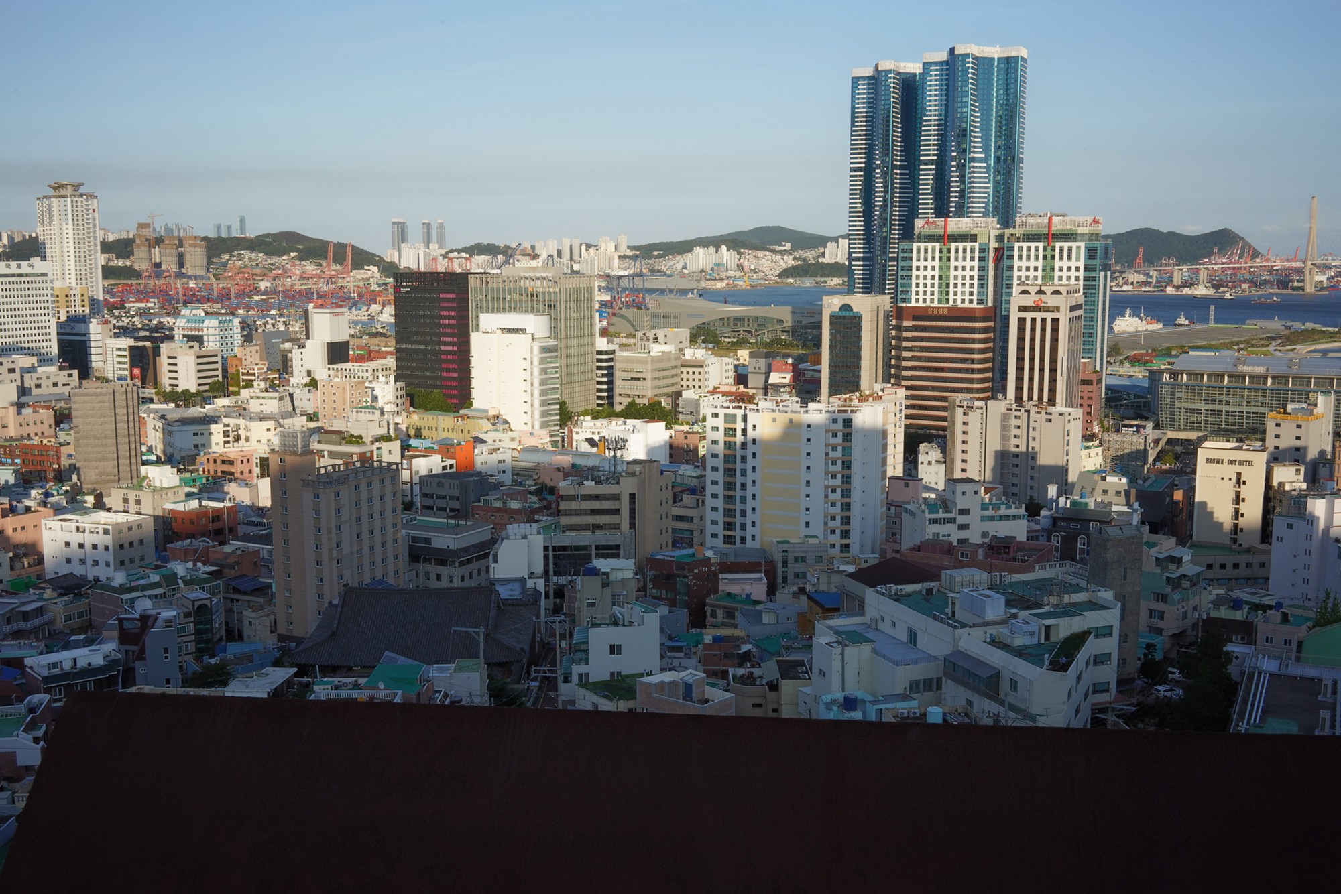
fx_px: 1304
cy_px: 447
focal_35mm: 35
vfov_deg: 37.9
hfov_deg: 54.4
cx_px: 670
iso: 400
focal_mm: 35
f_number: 20
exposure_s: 1/125
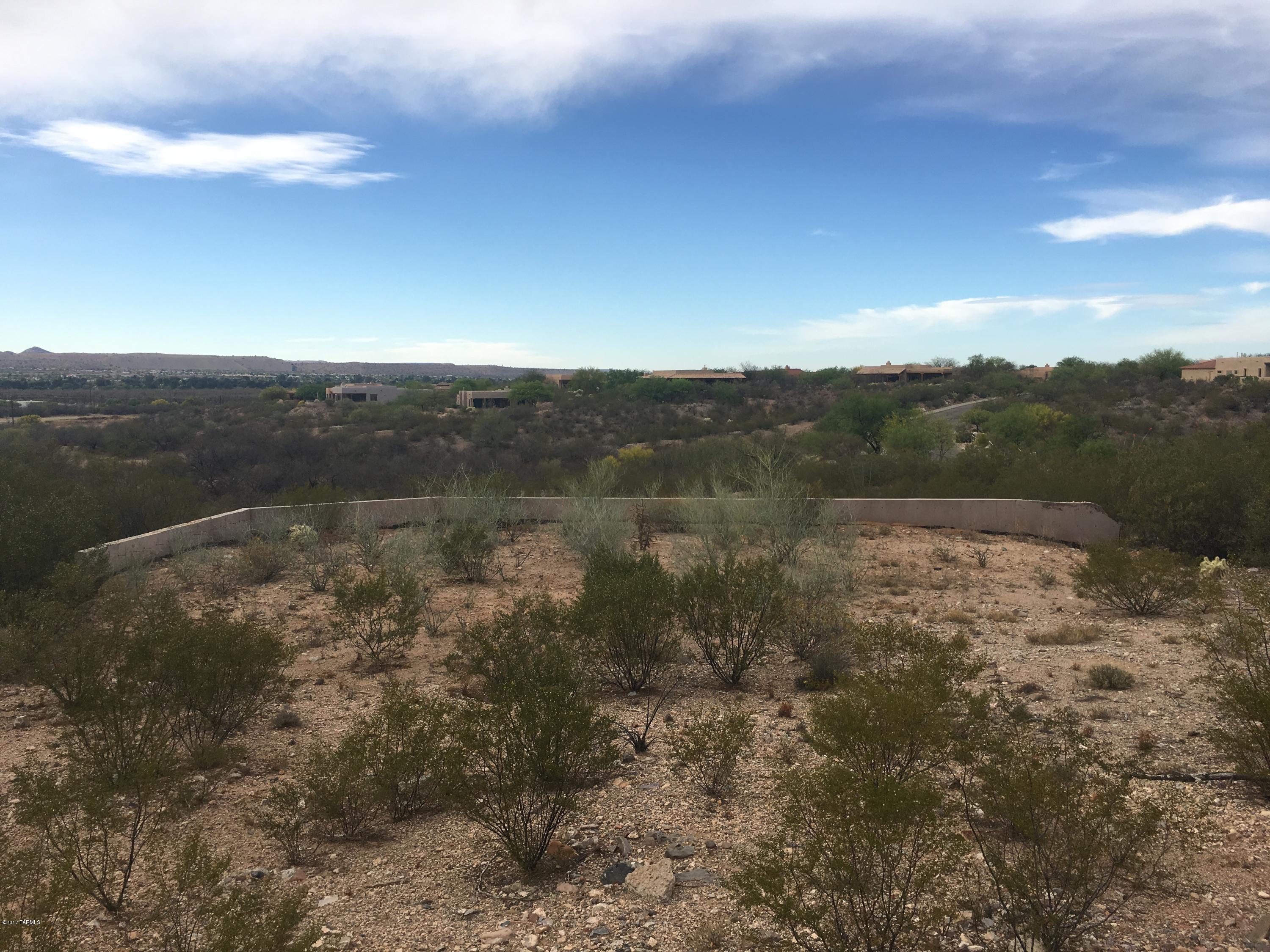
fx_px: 1064
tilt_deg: -4.0
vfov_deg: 48.2
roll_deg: -0.6
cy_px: 476
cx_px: 635
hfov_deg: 61.7
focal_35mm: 29
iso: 25
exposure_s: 1/999
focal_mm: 4.15
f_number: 2.2
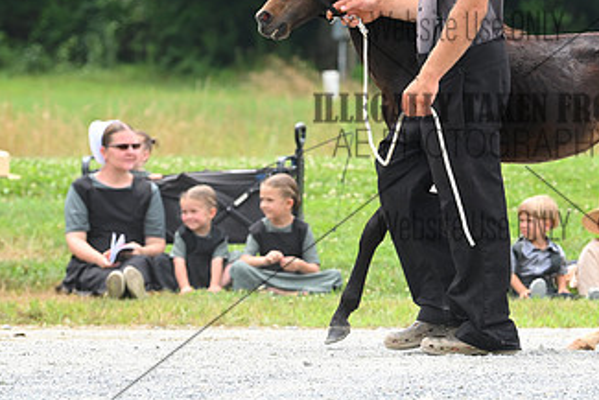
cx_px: 474
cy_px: 123
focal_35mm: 387
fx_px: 6442
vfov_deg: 3.6
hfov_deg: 5.3
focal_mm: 145
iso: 250
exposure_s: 1/886
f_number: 4.5
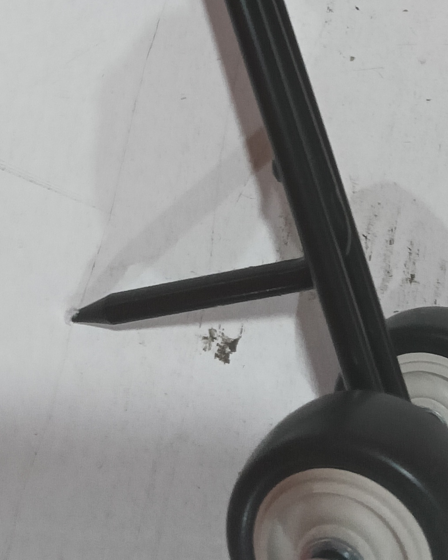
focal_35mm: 68
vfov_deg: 27.0
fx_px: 1127
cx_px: 265
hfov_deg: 22.5
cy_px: 58
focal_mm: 3.61
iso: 800
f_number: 1.8
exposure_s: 1/100
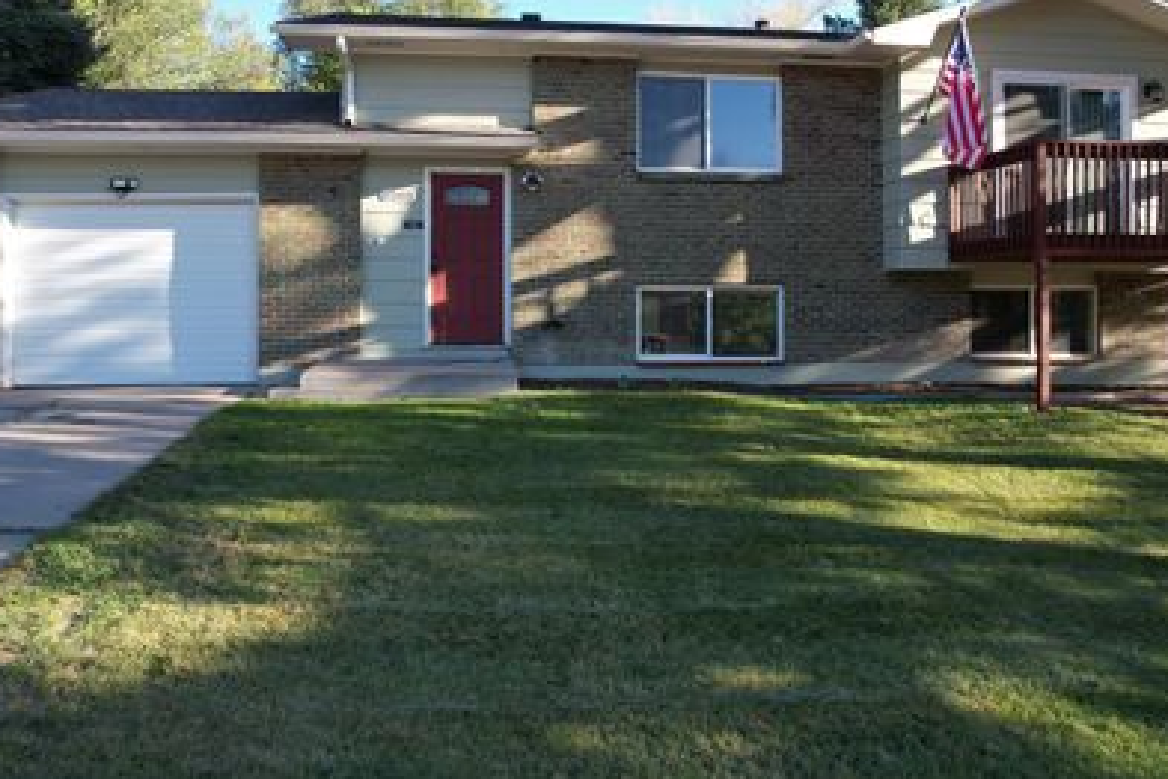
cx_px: 600
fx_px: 908
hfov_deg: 65.5
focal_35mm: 28
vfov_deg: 46.1
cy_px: 302
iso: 110
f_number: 2.8
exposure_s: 1/350
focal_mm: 8.38
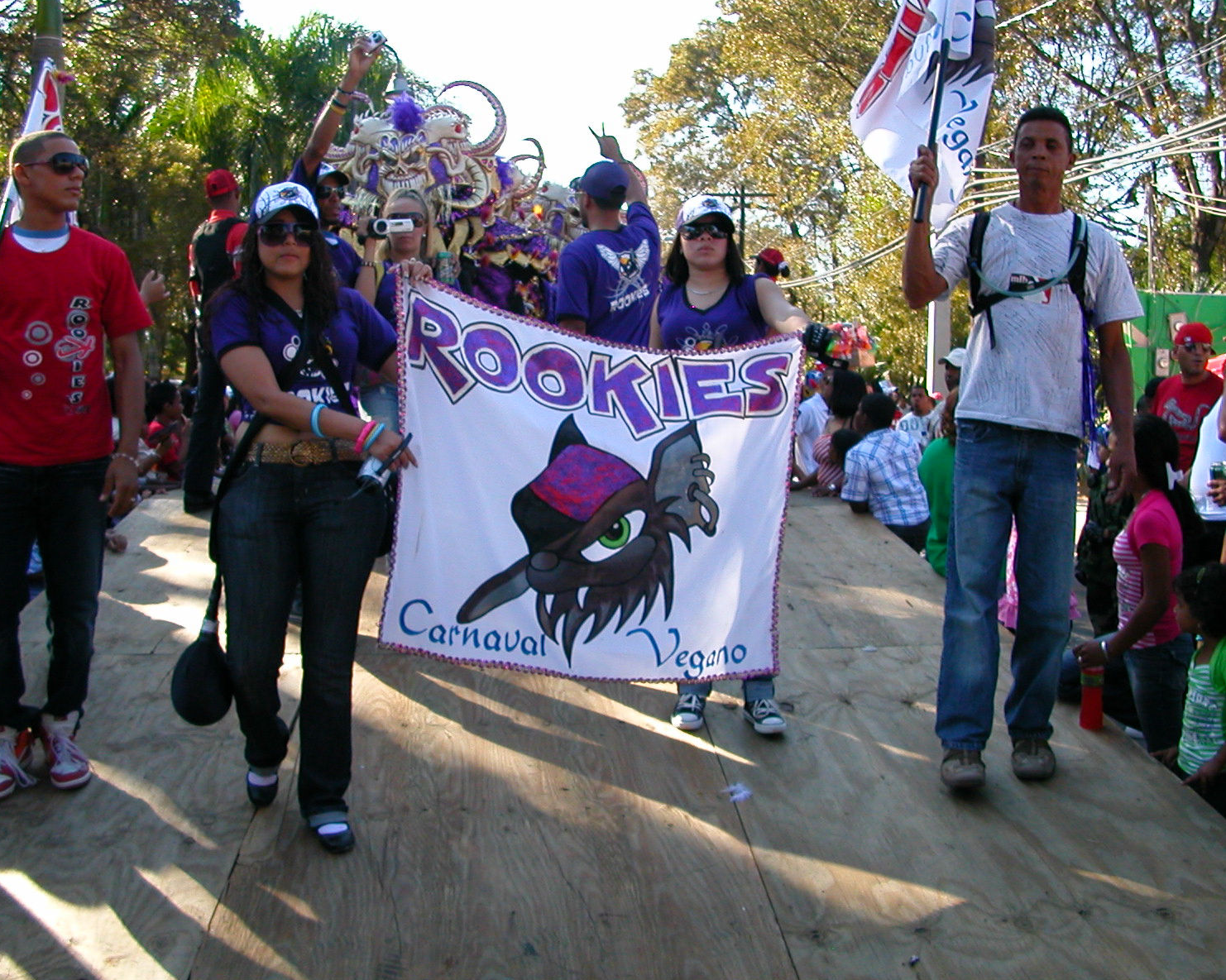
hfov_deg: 46.9
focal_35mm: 39
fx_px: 1415
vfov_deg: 38.2
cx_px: 614
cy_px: 485
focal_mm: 5.6
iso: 100
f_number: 2.7
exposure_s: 1/357
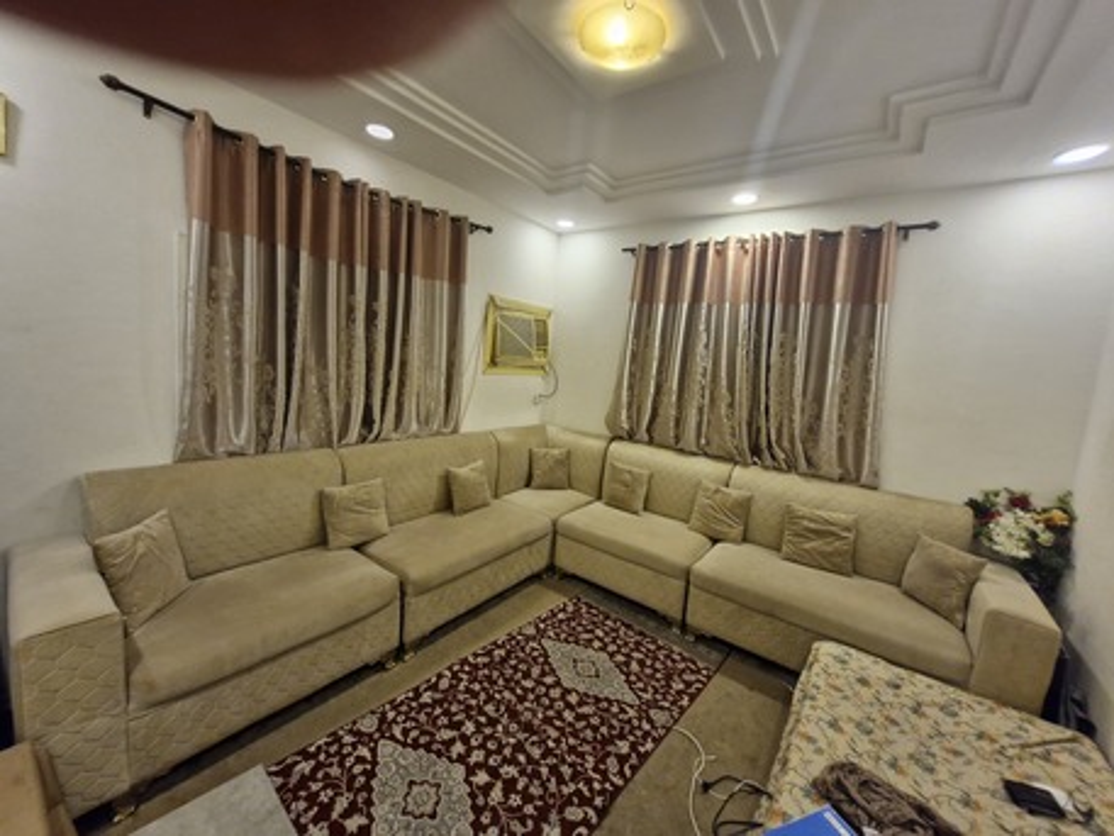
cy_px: 418
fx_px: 418
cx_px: 557
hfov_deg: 106.2
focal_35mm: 13
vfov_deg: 89.9
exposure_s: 1/80
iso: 250
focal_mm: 1.74
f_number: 2.2
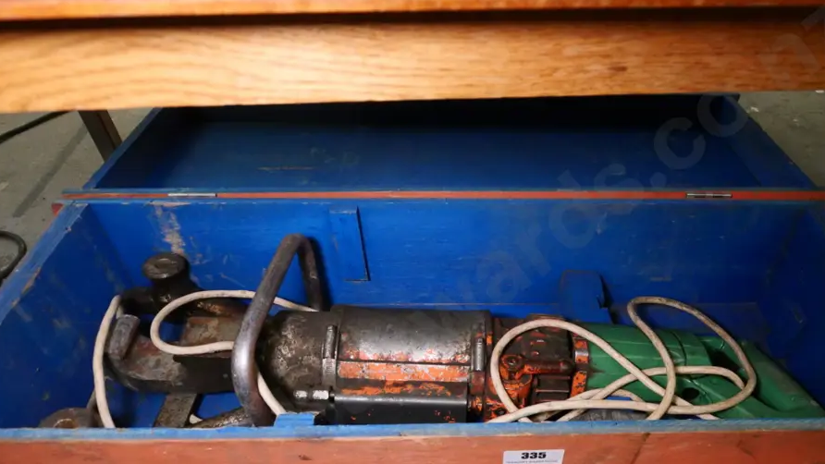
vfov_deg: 45.4
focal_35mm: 25
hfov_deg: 73.7
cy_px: 301
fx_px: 547
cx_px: 467
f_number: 4.5
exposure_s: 1/250
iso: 3200
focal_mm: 10
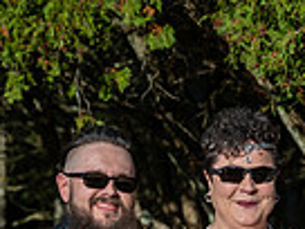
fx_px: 2132
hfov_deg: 8.1
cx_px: 289
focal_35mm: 242
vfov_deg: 6.0
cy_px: 388
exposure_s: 1/8000
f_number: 4
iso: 800
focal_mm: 59
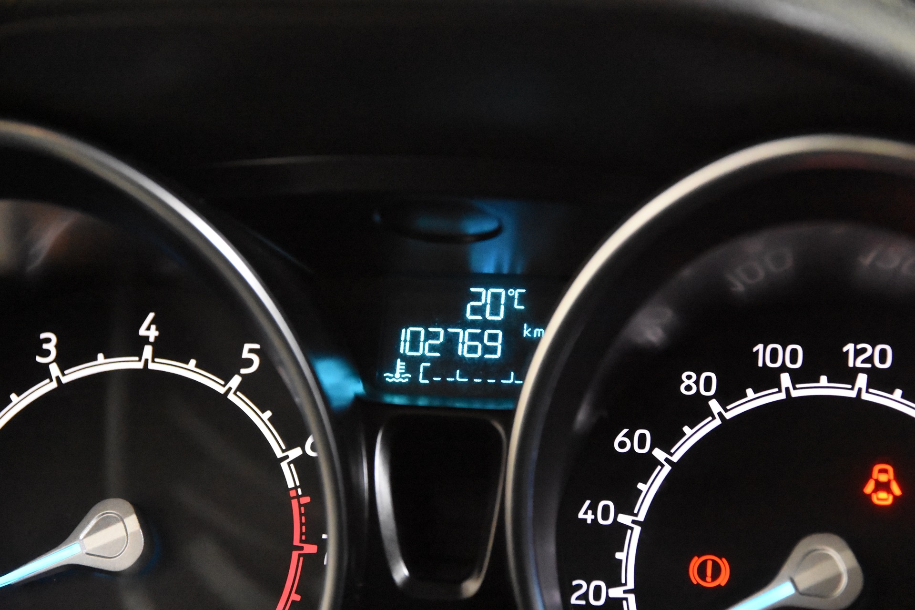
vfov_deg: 13.0
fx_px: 2669
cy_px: 305
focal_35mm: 105
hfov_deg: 19.5
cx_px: 458
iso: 12800
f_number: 4
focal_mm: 70
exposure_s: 1/125
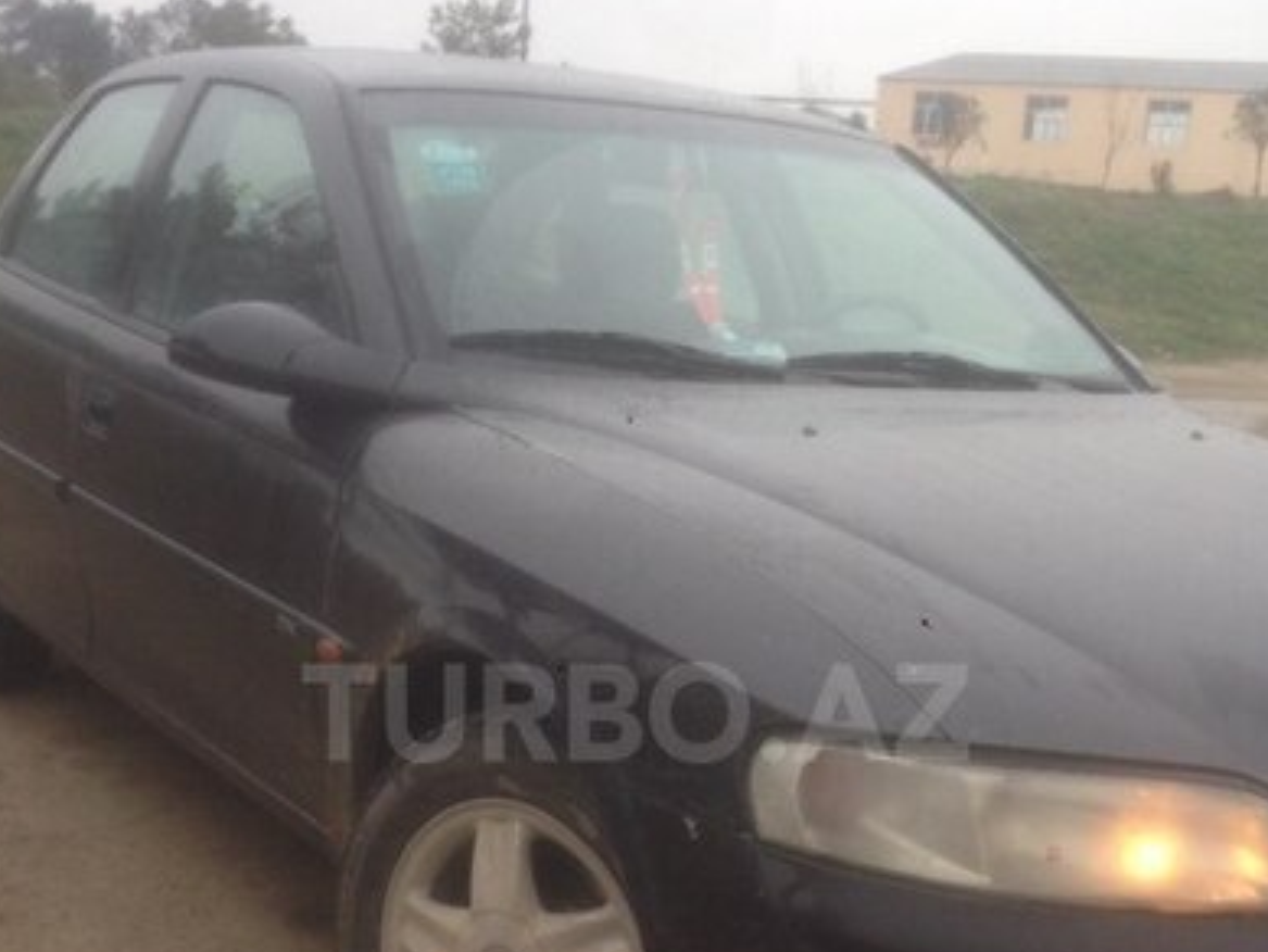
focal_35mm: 56
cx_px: 636
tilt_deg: -12.1
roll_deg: -4.2
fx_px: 2052
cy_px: 712
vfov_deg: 25.8
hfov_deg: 34.3
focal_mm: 4.12
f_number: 2.4
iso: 50
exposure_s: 1/60
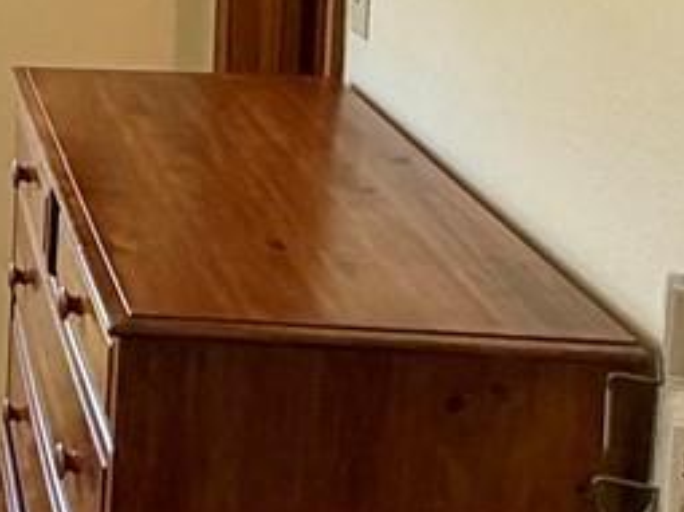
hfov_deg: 18.5
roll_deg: +1.4
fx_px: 1738
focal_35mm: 88
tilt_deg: -9.4
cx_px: -464
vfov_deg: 16.3
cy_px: -35
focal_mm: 2.22
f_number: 2.2
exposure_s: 1/60
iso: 200
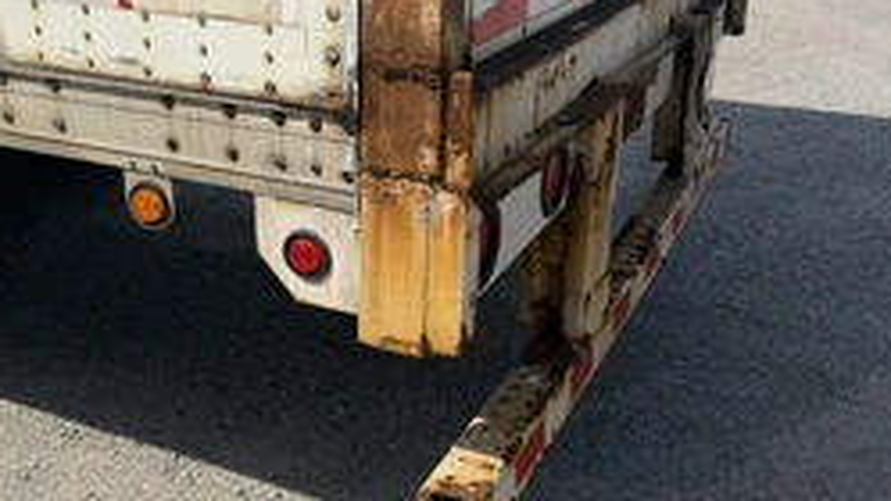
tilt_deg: -15.6
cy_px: 179
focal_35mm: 42
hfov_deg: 48.0
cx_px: 344
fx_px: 992
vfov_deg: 28.2
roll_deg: +0.6
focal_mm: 6.76
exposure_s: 1/7353
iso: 80
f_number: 1.78
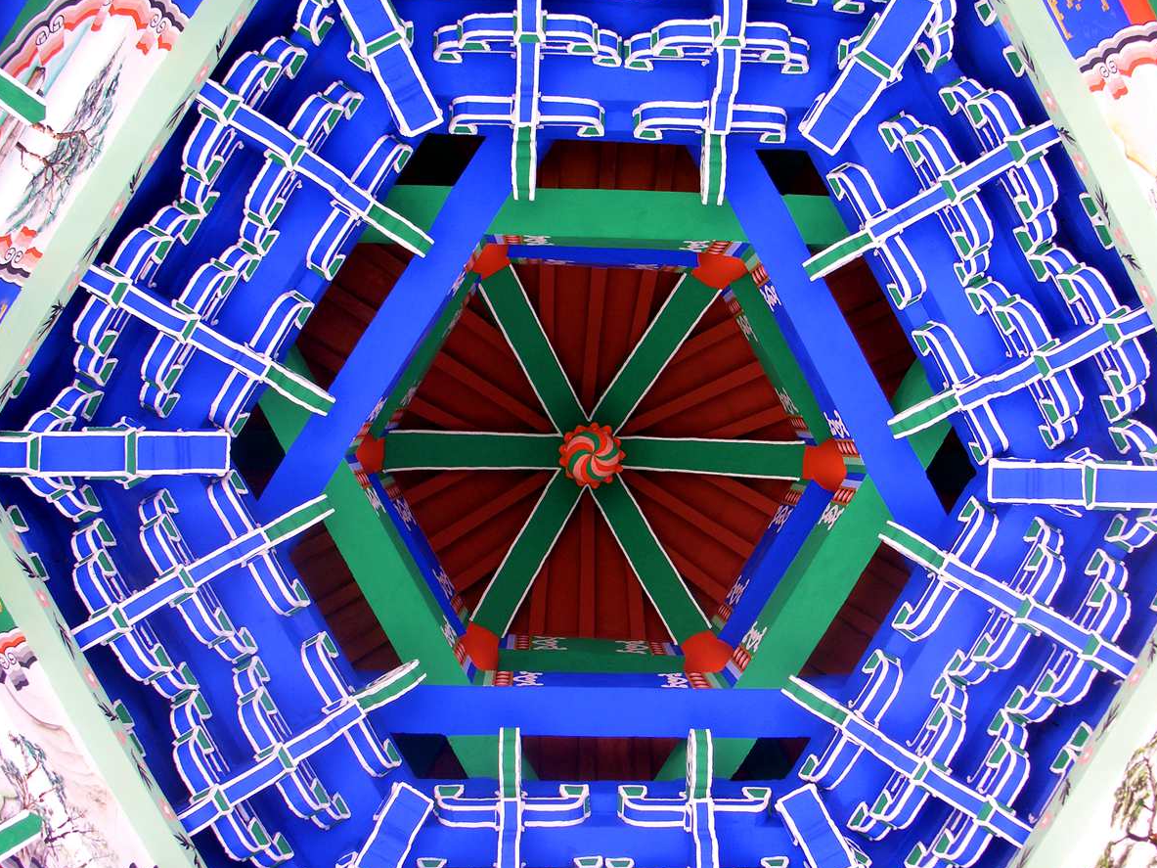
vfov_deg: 39.6
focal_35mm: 36
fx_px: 1203
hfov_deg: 51.4
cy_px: 462
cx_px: 597
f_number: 2.8
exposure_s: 1/40
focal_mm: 7.1
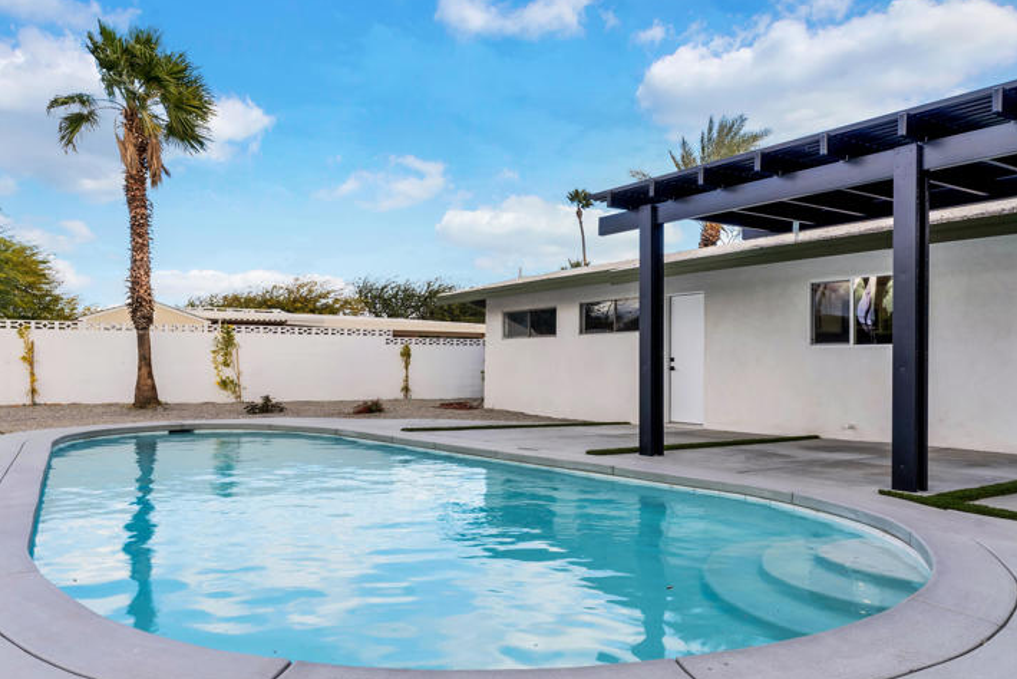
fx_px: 735
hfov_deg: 69.3
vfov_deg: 49.3
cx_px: 469
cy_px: 404
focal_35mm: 26
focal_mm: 18
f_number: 9
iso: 100
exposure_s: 1/30
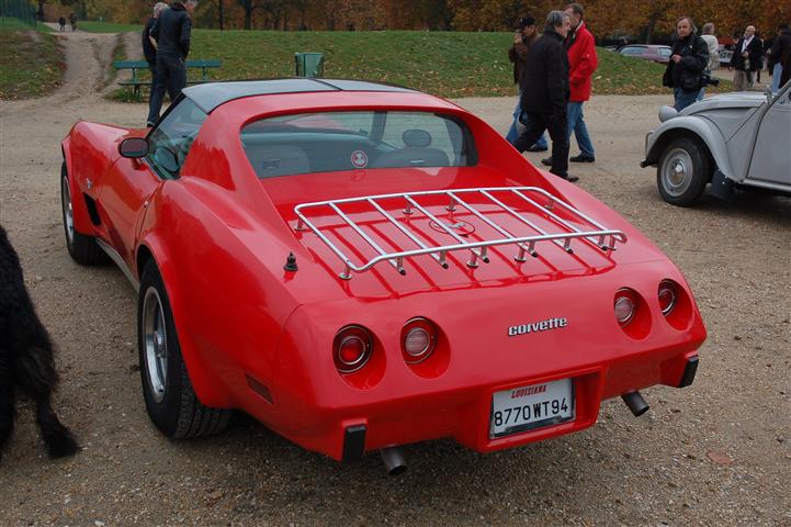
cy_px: 264
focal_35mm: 40
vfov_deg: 33.0
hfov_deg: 47.9
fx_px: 889
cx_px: 396
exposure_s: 1/200
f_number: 7.1
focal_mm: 27
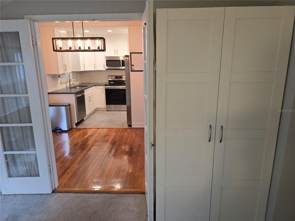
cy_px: 110
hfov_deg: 73.9
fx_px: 196
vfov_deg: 58.9
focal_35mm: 23
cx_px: 148
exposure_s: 1/120
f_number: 1.7
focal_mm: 6.3
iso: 400
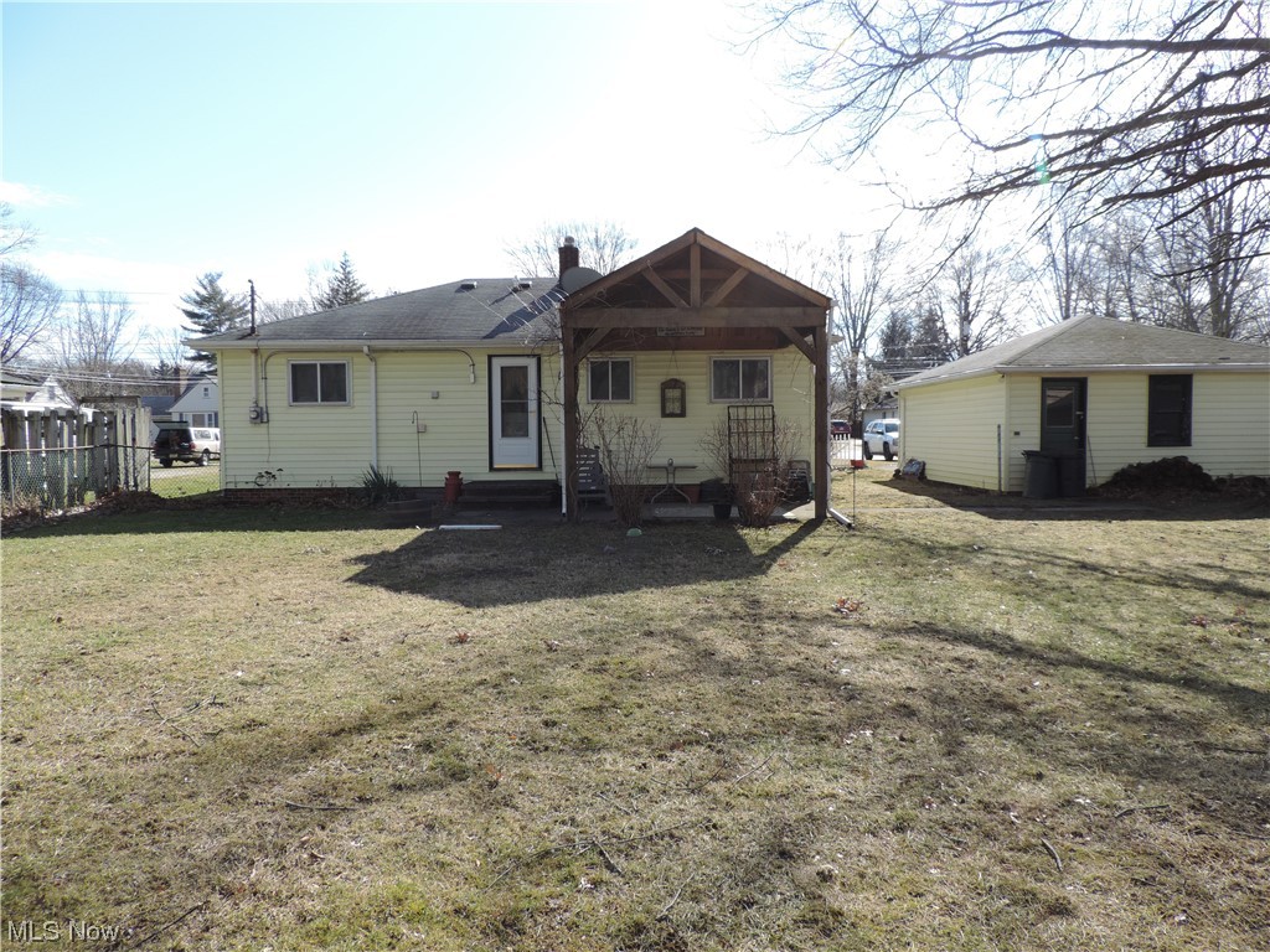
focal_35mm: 24
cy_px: 476
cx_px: 635
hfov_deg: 71.6
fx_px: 881
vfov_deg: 56.8
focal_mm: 4.3
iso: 80
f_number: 3
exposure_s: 1/500
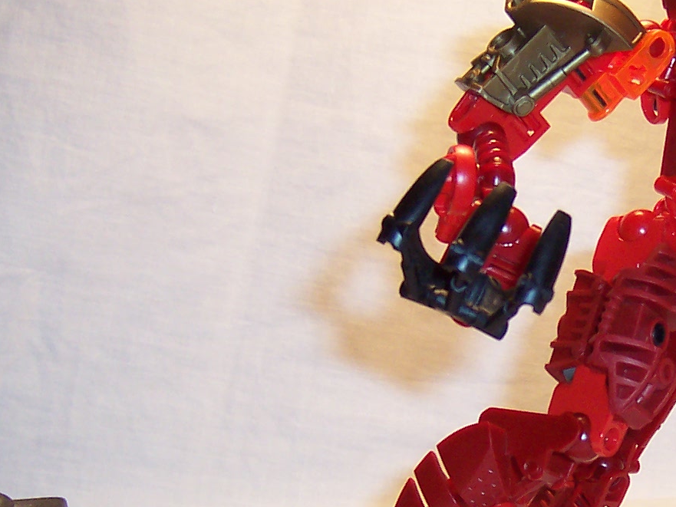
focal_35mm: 83
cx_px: 641
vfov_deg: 17.7
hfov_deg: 22.8
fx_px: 1621
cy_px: 356
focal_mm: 5.6
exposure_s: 1/60
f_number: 2.8
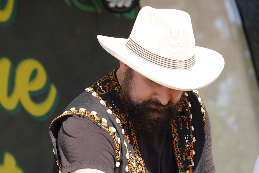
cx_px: 163
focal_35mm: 278
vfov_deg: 4.9
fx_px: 2000
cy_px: 167
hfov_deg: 7.4
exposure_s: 1/250
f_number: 5
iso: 100
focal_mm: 105
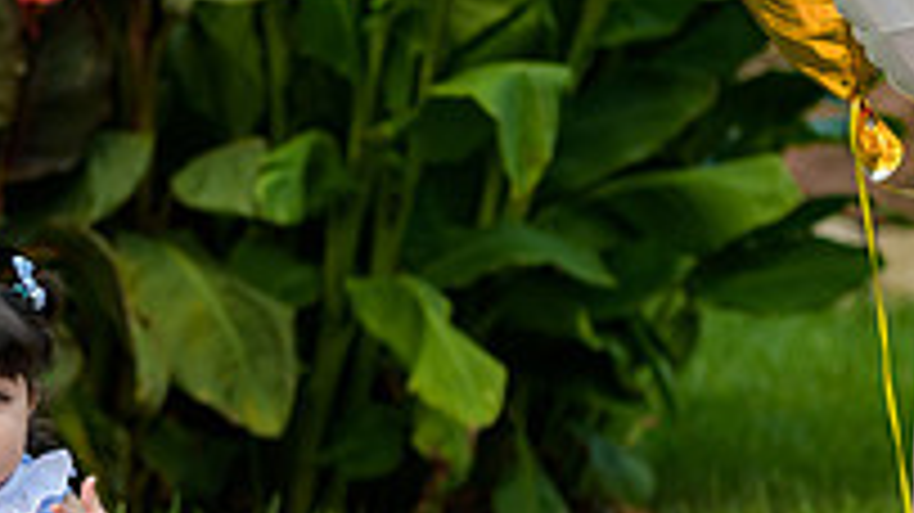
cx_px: 55
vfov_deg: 4.2
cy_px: 65
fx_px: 7026
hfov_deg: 7.4
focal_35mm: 290
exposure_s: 1/250
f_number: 3.2
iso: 200
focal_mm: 85
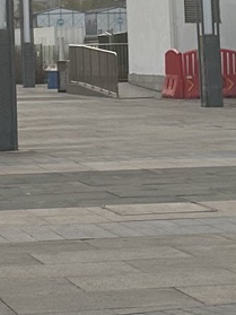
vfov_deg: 11.0
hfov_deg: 8.6
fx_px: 1565
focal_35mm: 172
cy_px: -160
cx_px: 10
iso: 80
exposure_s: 1/276
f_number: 1.78
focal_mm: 6.86
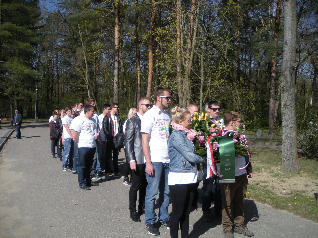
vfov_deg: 39.7
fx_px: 331
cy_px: 119
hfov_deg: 51.4
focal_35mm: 36
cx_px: 159
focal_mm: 6.3
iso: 64
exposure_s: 1/896
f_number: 3.5
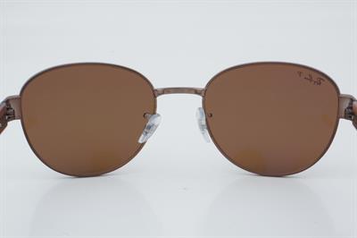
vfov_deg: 18.2
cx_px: 178
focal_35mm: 75
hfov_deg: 27.0
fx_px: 743
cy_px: 119
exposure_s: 1/3
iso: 100
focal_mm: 50
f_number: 32
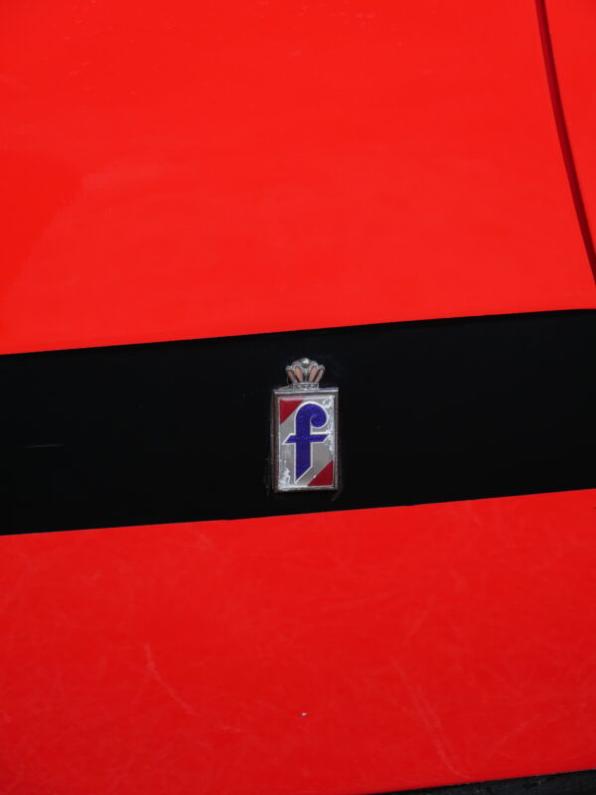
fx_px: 2755
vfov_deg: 16.4
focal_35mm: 120
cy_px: 398
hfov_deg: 12.3
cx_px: 298
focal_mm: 60
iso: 400
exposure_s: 1/125
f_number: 5.6
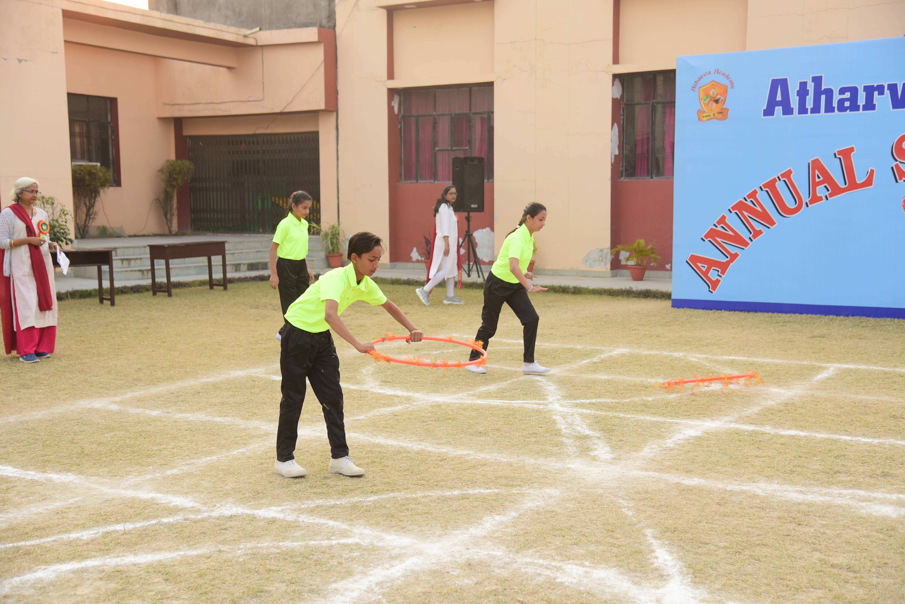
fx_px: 1207
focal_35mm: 48
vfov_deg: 28.1
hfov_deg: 41.1
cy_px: 302
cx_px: 452
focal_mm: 48
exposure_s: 1/320
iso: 320
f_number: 4.5
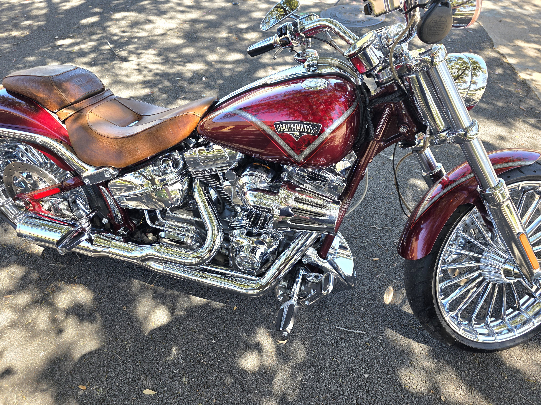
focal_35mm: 23
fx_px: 359
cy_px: 202
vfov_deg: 58.9
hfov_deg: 73.9
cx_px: 270
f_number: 1.7
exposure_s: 1/99
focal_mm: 6.3
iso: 12
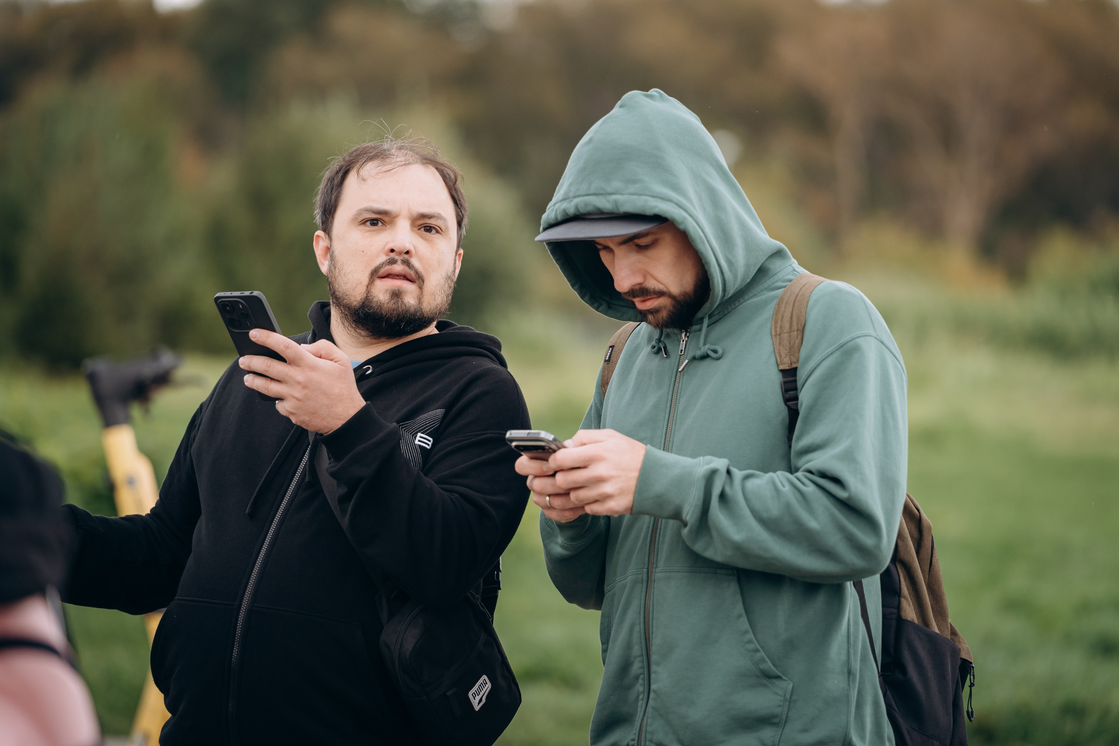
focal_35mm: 180
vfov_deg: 7.6
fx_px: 5595
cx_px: 560
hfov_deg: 11.4
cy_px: 373
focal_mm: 180
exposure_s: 1/800
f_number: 3.5
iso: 500
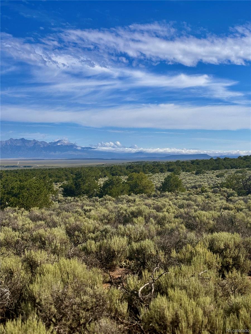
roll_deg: -0.2
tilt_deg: -1.2
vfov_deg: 36.8
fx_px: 503
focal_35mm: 52
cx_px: 126
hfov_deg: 28.0
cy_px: 167
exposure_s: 1/4854
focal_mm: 5.96
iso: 40
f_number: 1.6
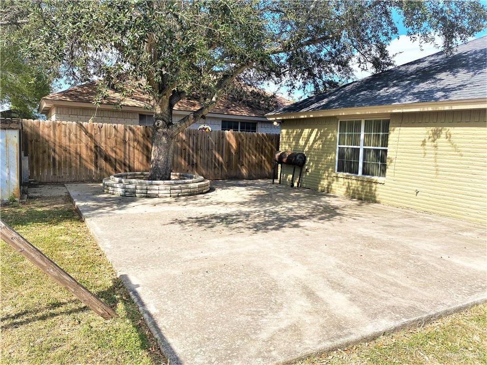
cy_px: 182
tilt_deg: -6.8
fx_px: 366
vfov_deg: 53.1
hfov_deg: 67.3
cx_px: 244
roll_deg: -1.5
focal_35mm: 26
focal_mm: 4.25
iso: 32
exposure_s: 1/2410
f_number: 1.8
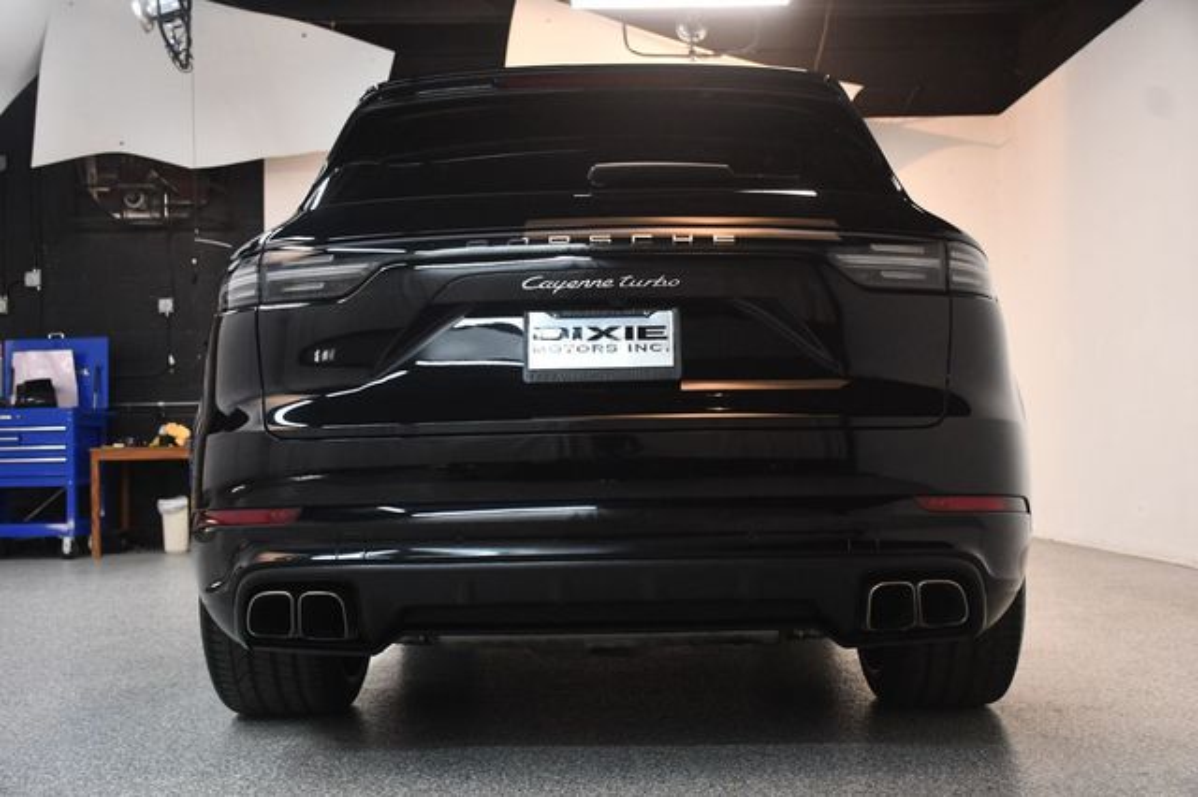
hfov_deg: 48.5
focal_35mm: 40
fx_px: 1330
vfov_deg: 33.4
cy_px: 398
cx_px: 599
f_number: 4
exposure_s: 1/125
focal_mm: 27
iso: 2500
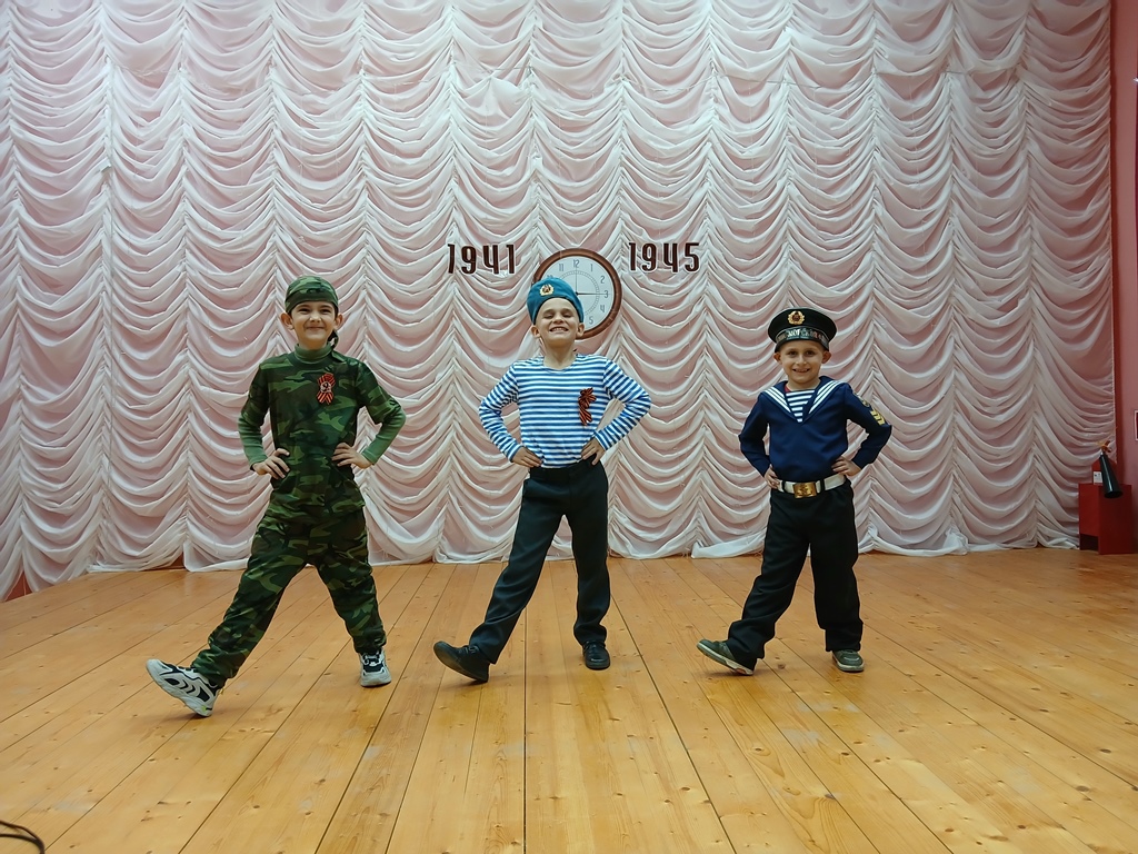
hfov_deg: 67.3
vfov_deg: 53.1
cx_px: 569
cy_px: 427
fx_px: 855
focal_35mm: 26
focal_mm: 3.98
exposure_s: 1/50
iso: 200
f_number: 1.8
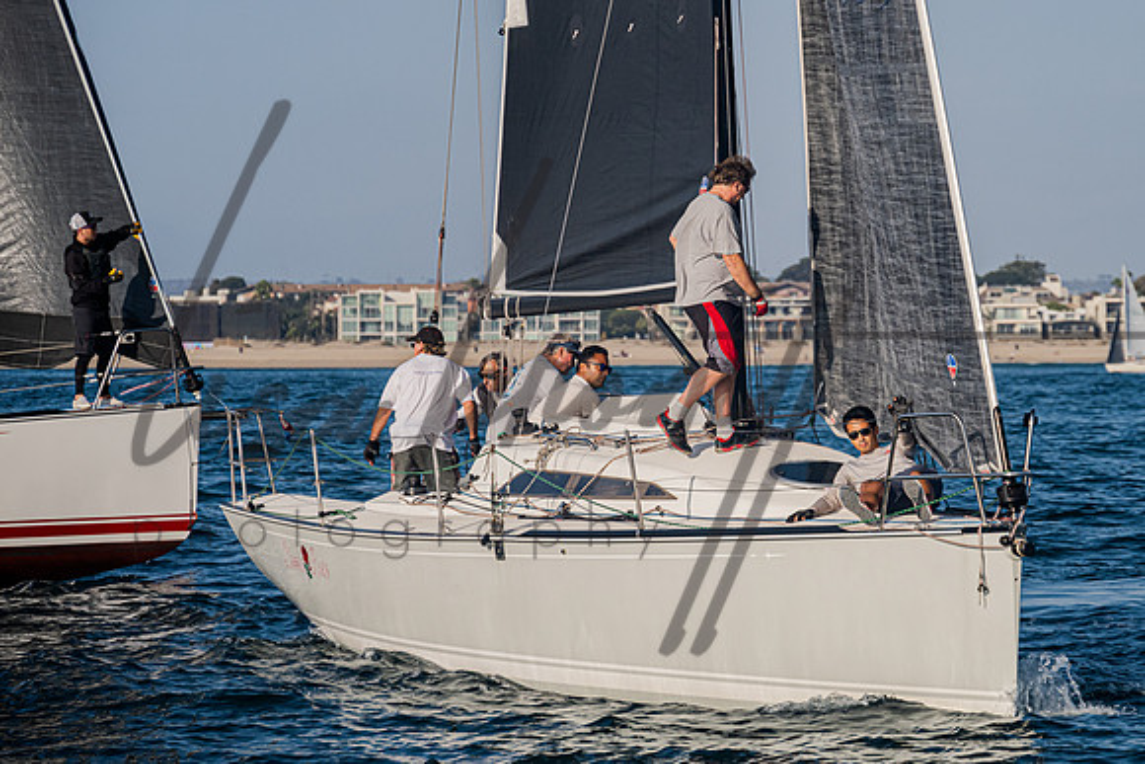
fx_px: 5690
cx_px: 751
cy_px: 306
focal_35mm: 179
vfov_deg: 7.7
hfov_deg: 11.5
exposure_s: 1/1600
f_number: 6.3
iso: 400
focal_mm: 135
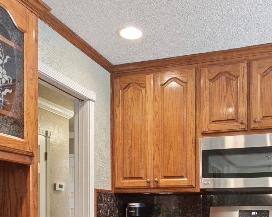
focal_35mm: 42
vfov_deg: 32.5
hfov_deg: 43.2
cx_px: 171
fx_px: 340
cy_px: 219
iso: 320
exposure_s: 1/2.5
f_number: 8
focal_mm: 11
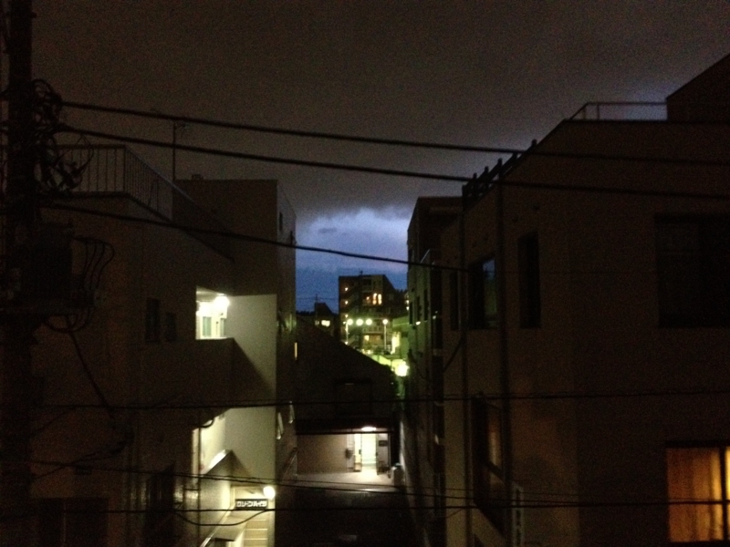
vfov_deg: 40.7
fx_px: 738
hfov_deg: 52.6
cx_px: 365
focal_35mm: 35
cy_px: 274
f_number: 2.4
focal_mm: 4.28
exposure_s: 1/15
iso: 800
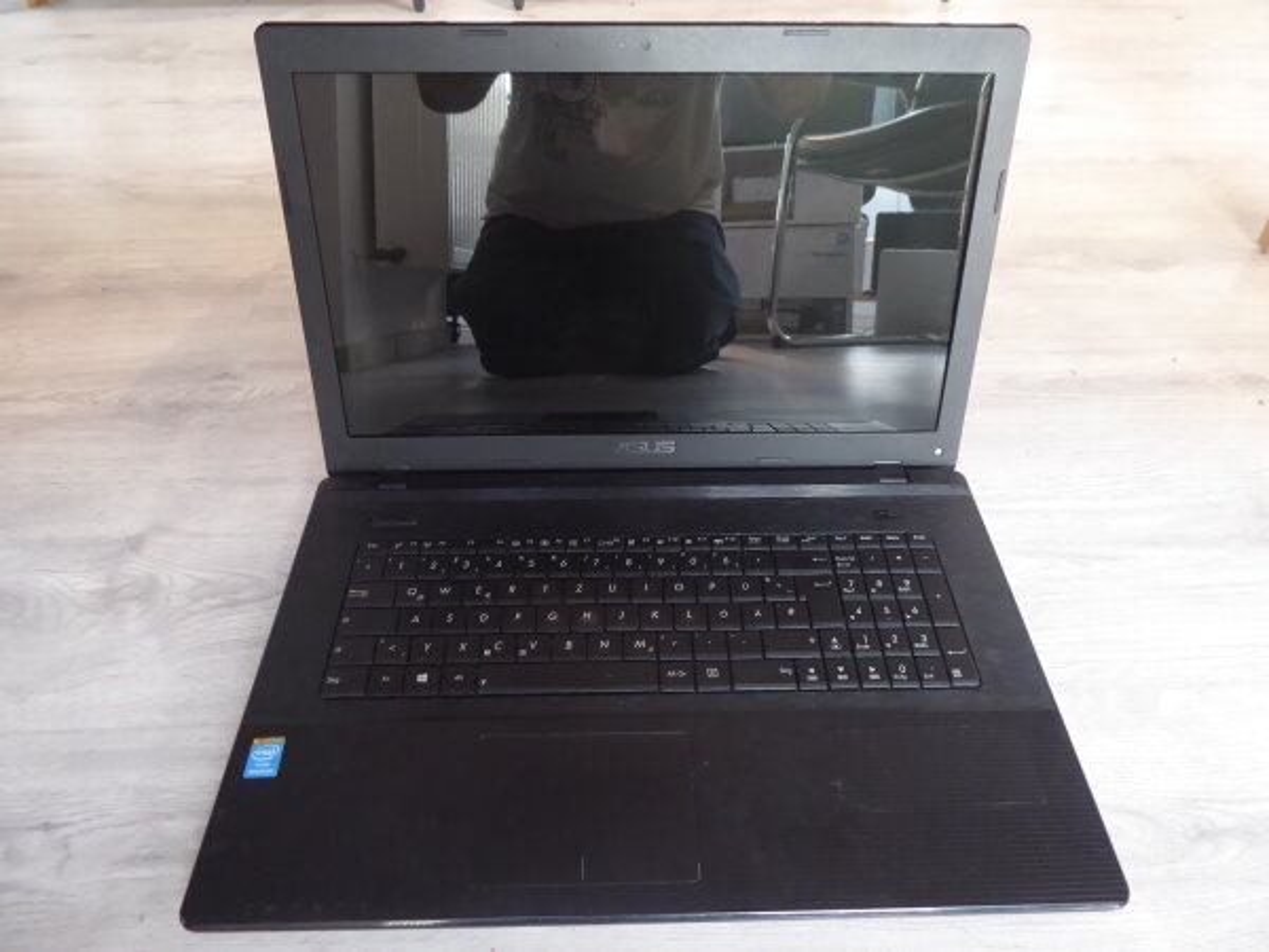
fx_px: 916
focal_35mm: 25
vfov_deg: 54.9
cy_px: 476
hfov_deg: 69.4
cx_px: 634
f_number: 3.3
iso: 400
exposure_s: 1/15
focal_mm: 4.3
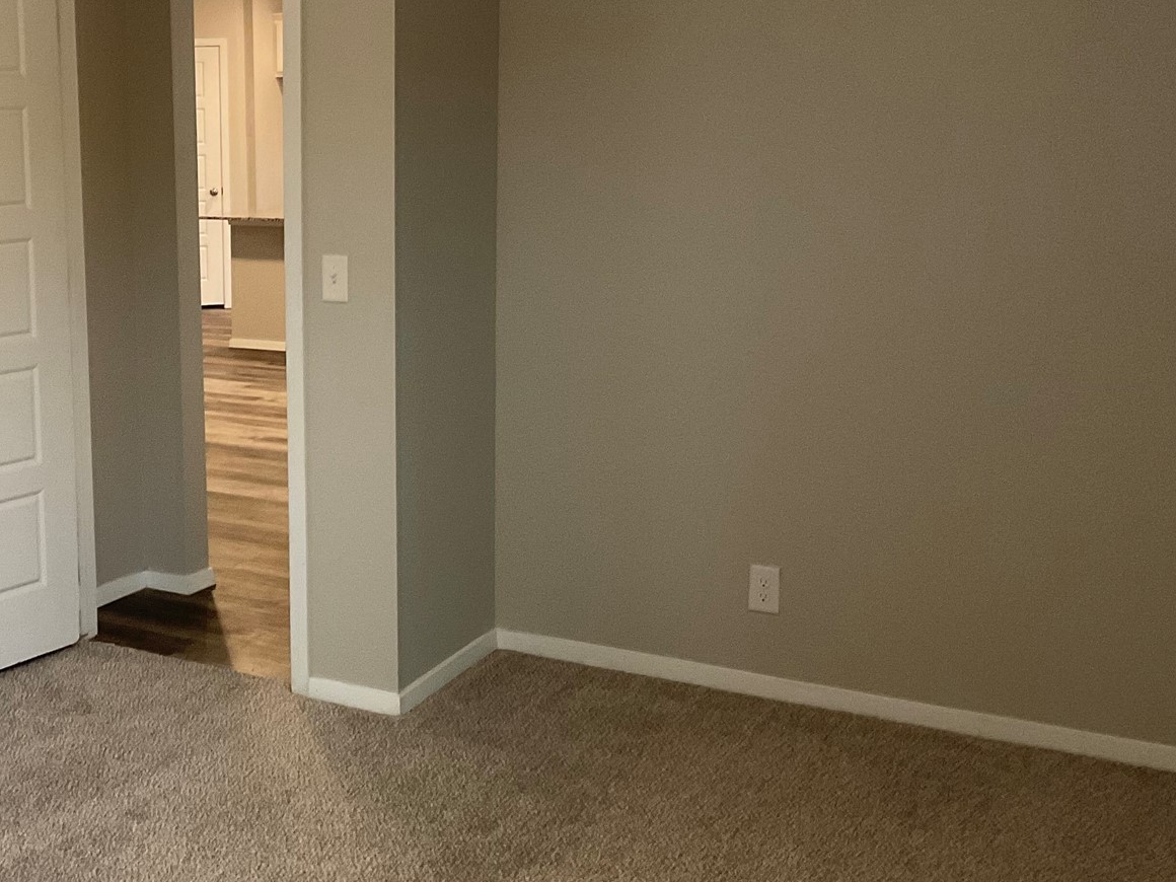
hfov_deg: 38.1
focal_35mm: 48
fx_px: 1631
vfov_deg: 30.2
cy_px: 371
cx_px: 227
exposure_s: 1/60
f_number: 1.8
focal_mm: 3
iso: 160
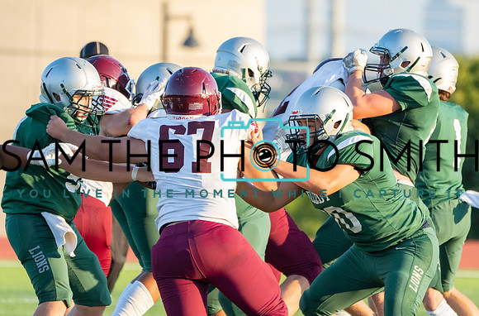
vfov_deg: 2.1
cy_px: 190
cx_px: 272
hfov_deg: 3.1
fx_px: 8720
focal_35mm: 658
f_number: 5.6
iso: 1600
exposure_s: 1/1250
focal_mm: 400
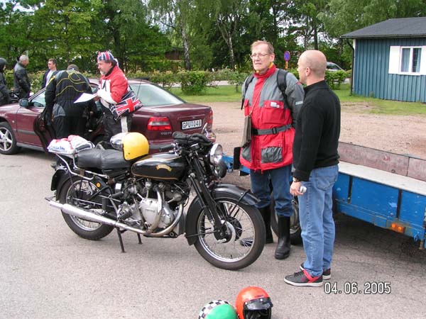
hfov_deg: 47.9
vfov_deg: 36.8
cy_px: 160
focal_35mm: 39
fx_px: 480
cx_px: 213
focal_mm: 6
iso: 50
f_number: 5.6
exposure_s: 1/100
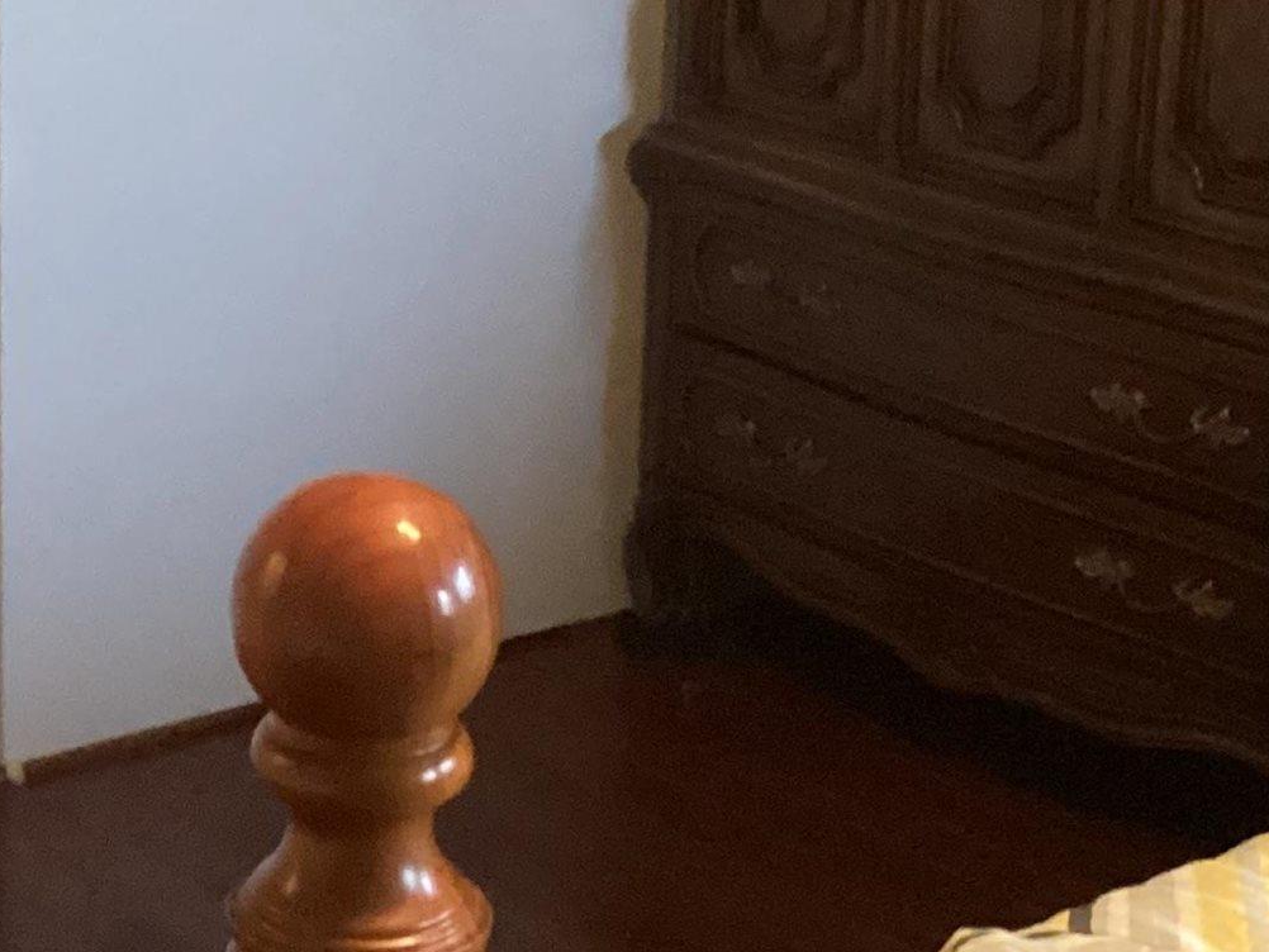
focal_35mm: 95
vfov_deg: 15.5
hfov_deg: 20.2
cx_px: 114
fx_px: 3483
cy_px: 284
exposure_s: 1/20
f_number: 2.4
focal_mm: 3.3
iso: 640
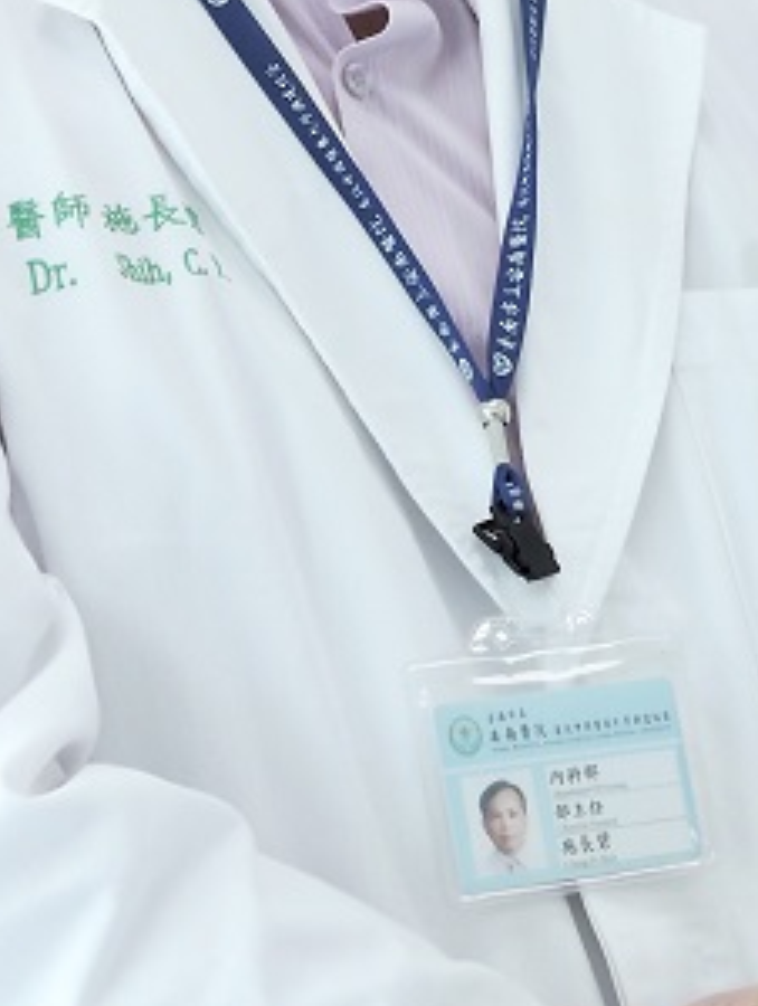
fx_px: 5706
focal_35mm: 196
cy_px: 215
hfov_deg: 7.6
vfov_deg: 10.1
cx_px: 245
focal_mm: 11.6
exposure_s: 1/80
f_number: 4.2
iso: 100
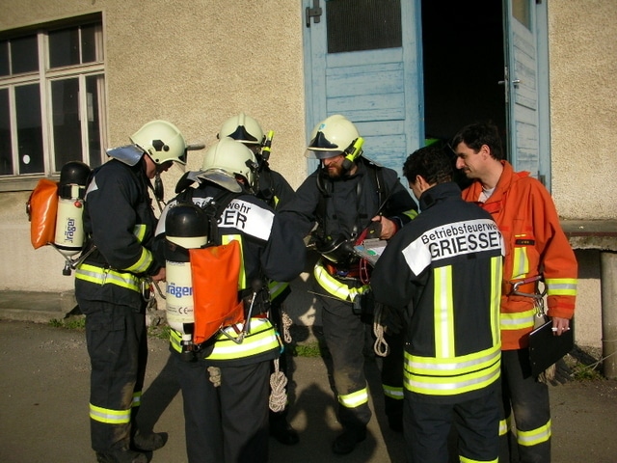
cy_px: 232
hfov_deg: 52.6
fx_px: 624
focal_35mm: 35
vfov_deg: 40.7
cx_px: 308
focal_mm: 5.8
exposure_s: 1/183
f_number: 8.5
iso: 50
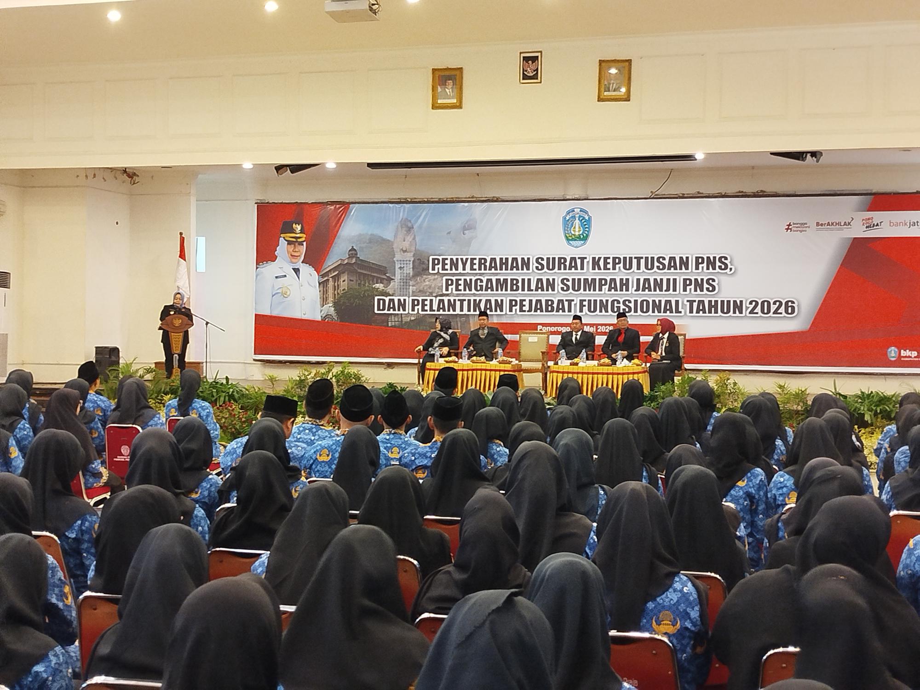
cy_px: 345
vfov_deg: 30.3
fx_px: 1276
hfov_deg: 39.7
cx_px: 460
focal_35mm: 48
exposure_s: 1/17
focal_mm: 5.31
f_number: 1.7
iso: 320
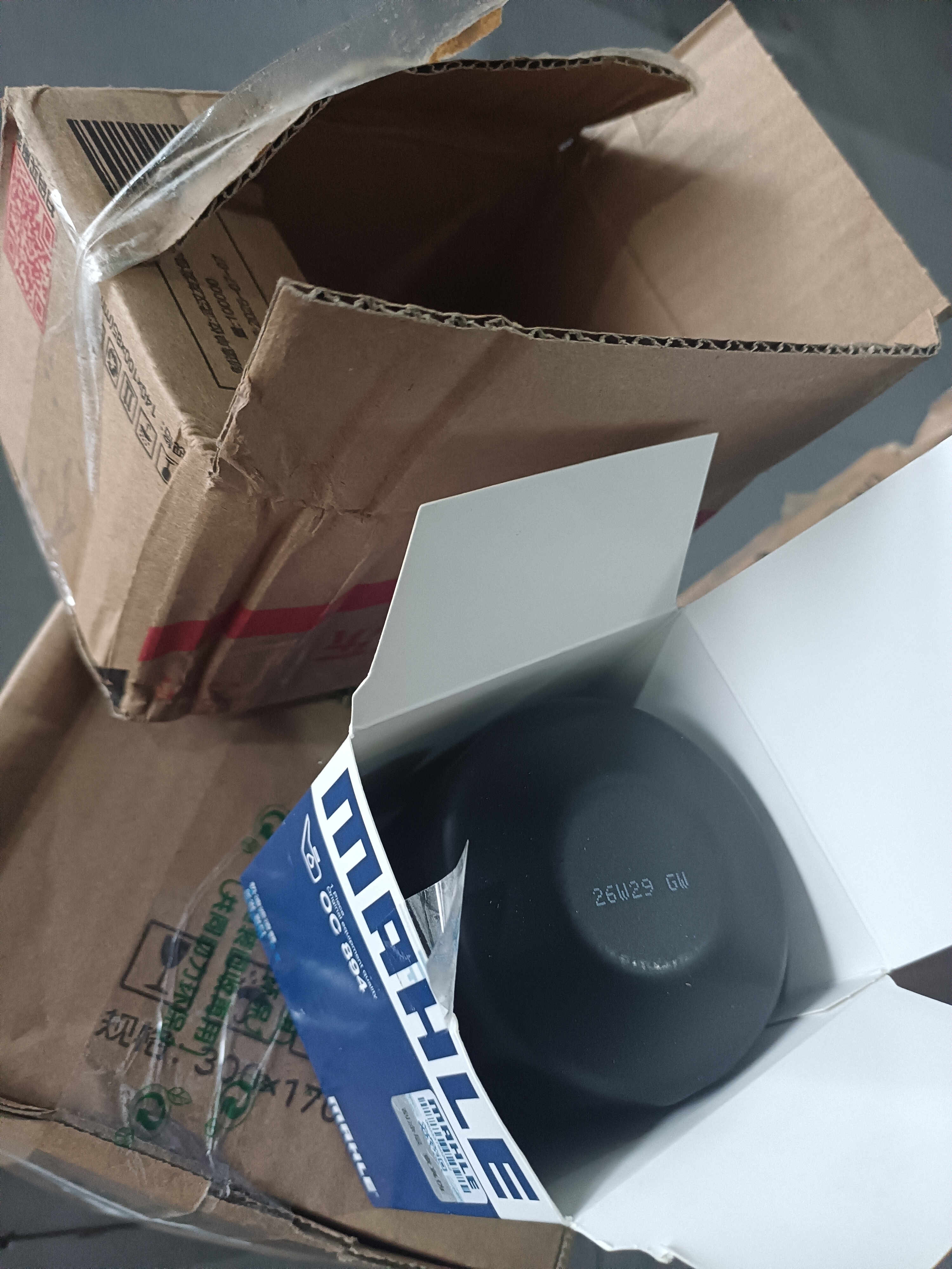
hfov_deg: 53.1
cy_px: 634
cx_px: 476
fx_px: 953
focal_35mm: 26
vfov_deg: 67.3
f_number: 1.8
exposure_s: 1/100
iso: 1863
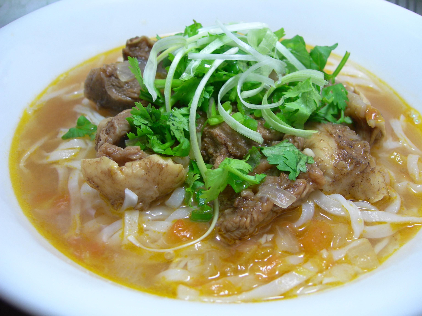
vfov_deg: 37.7
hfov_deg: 49.0
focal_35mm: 38
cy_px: 158
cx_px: 211
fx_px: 463
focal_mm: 7.8
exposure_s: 1/40
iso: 50
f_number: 2.8
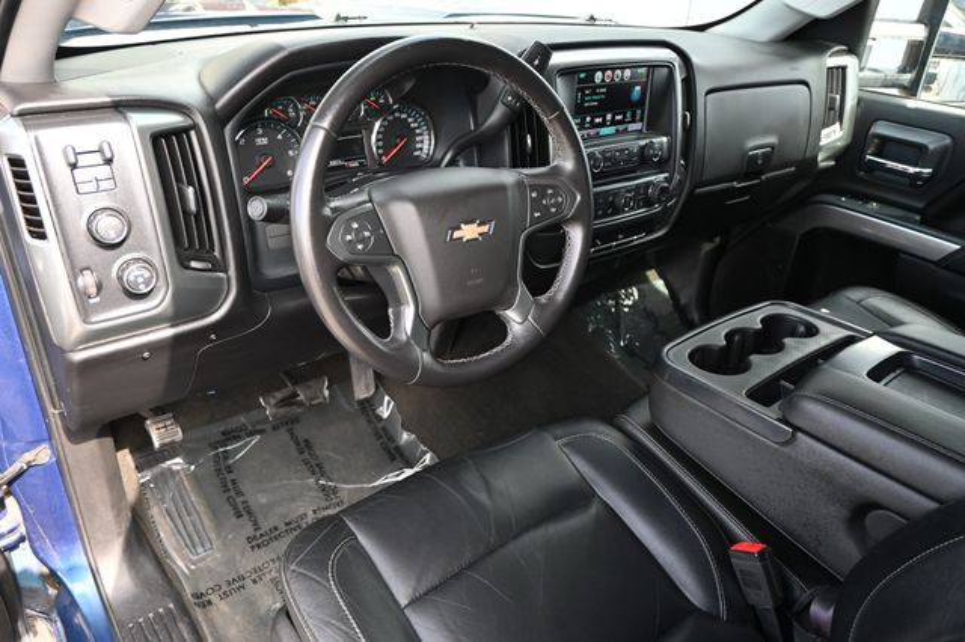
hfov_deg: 68.9
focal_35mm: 26
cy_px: 321
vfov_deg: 49.1
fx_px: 703
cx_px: 482
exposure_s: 1/125
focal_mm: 17.5
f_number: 3.5
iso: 450
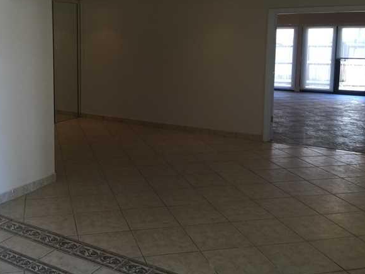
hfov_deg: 46.1
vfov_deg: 35.6
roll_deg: -0.5
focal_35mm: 40
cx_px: 123
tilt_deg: -6.7
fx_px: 422
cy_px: 92
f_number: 2.2
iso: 32
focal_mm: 4.15
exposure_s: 1/30
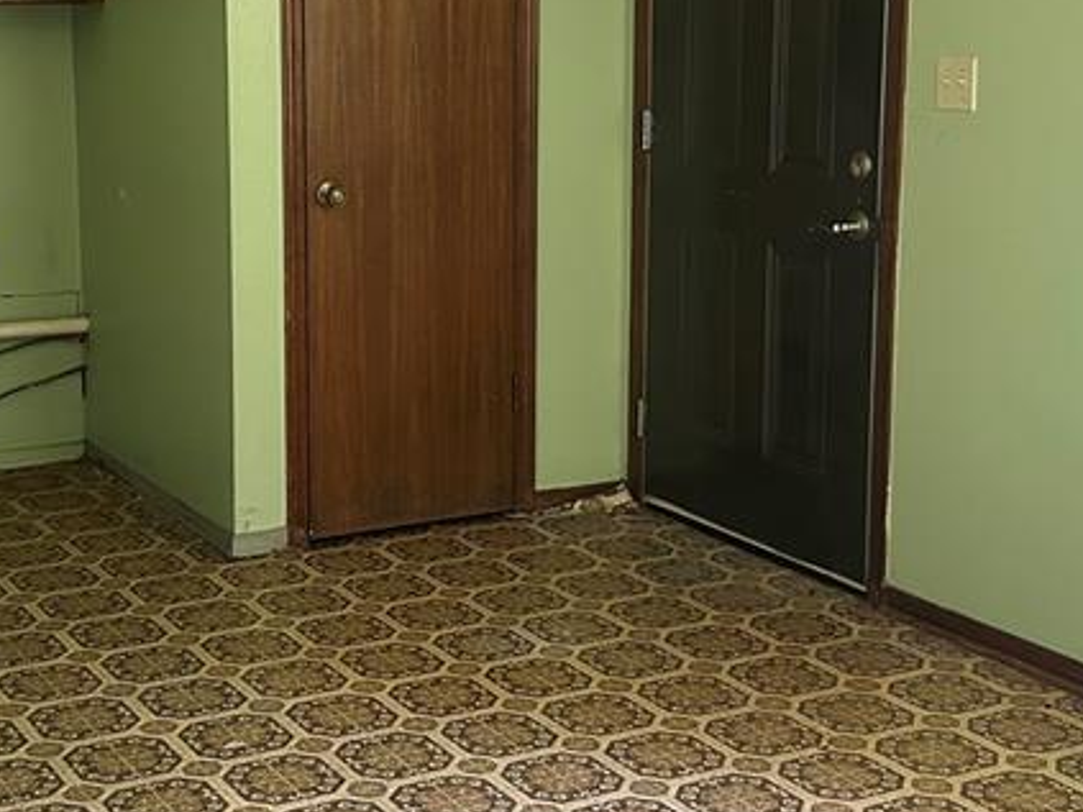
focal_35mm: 63
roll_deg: +1.3
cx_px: 387
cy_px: 269
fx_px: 1970
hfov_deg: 30.6
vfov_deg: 23.2
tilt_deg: -9.9
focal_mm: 5.7
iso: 400
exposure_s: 1/60
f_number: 1.5
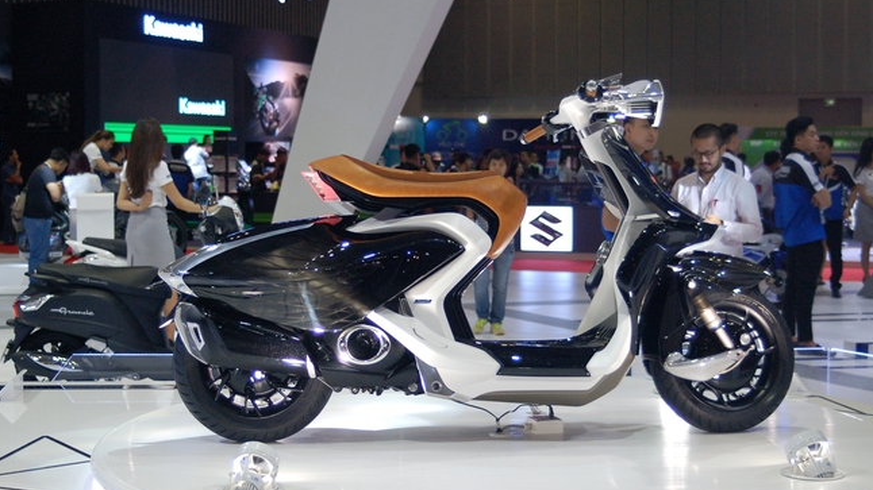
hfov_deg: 34.9
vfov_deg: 20.0
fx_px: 1389
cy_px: 219
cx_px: 436
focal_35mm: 60
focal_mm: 38
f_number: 3.5
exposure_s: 1/180
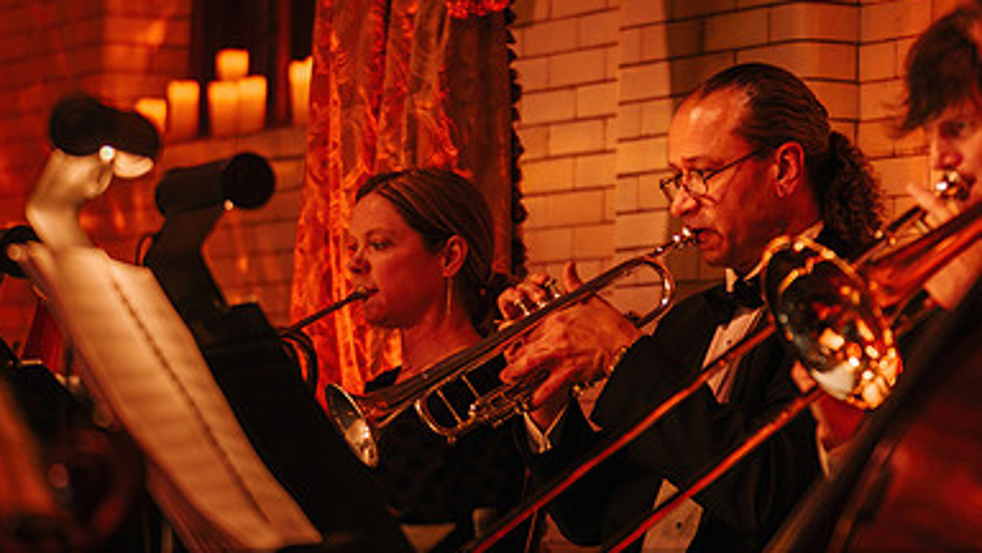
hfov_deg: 12.9
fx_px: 4322
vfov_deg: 7.3
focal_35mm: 166
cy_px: 283
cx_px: 644
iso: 1000
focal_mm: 105
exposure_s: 1/80
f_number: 2.8
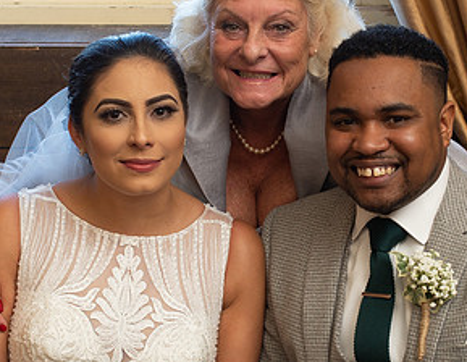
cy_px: 130
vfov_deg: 14.4
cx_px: 253
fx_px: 1434
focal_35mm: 105
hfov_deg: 18.5
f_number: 4
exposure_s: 1/80
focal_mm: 35
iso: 250
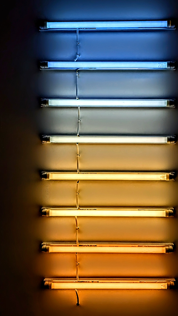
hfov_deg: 22.6
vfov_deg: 39.2
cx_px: 113
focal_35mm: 53
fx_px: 445
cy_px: 156
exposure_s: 1/1245
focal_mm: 6.81
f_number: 1.85
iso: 46
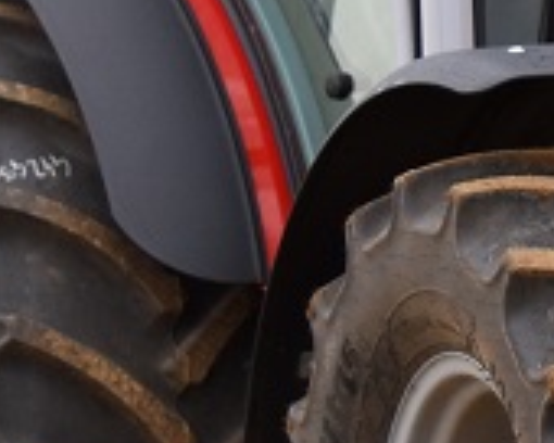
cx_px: 1075
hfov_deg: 5.9
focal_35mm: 318
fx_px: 5214
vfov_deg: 4.9
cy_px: 68
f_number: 2.8
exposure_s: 1/1000
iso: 250
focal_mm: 32
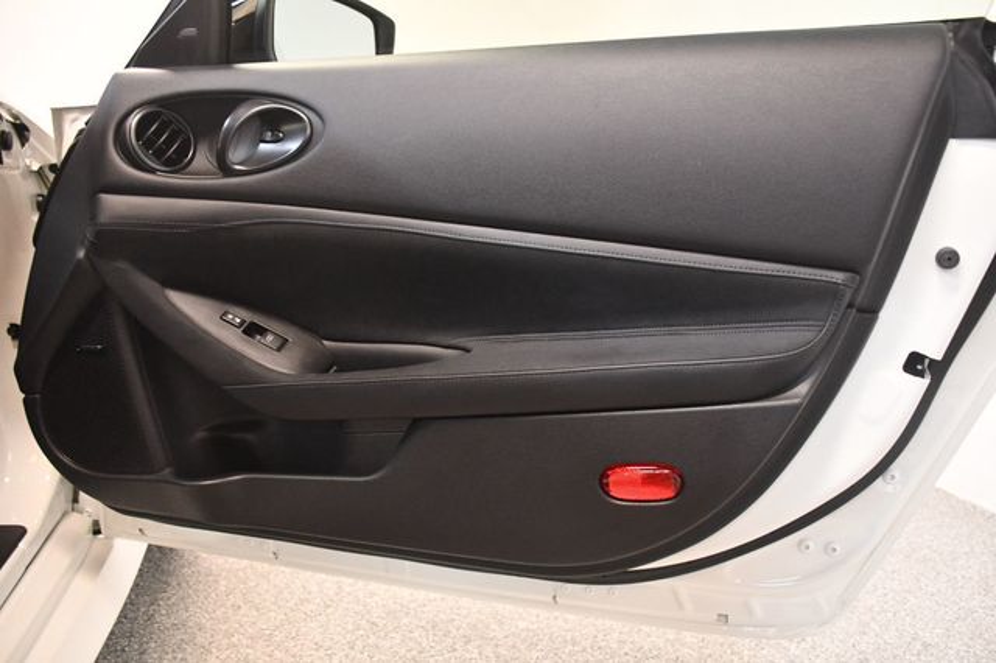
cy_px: 332
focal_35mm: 30
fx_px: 830
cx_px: 498
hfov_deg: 62.0
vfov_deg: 43.6
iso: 3200
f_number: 3.5
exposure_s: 1/80
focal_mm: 20
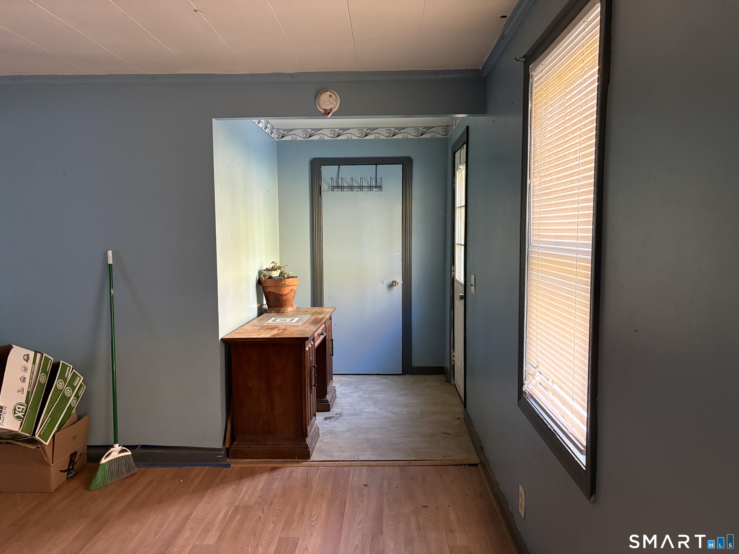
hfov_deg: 67.3
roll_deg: -0.2
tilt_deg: -4.9
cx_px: 370
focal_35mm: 26
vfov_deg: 53.1
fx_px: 555
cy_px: 277
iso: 500
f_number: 1.6
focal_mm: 5.96
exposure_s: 1/44
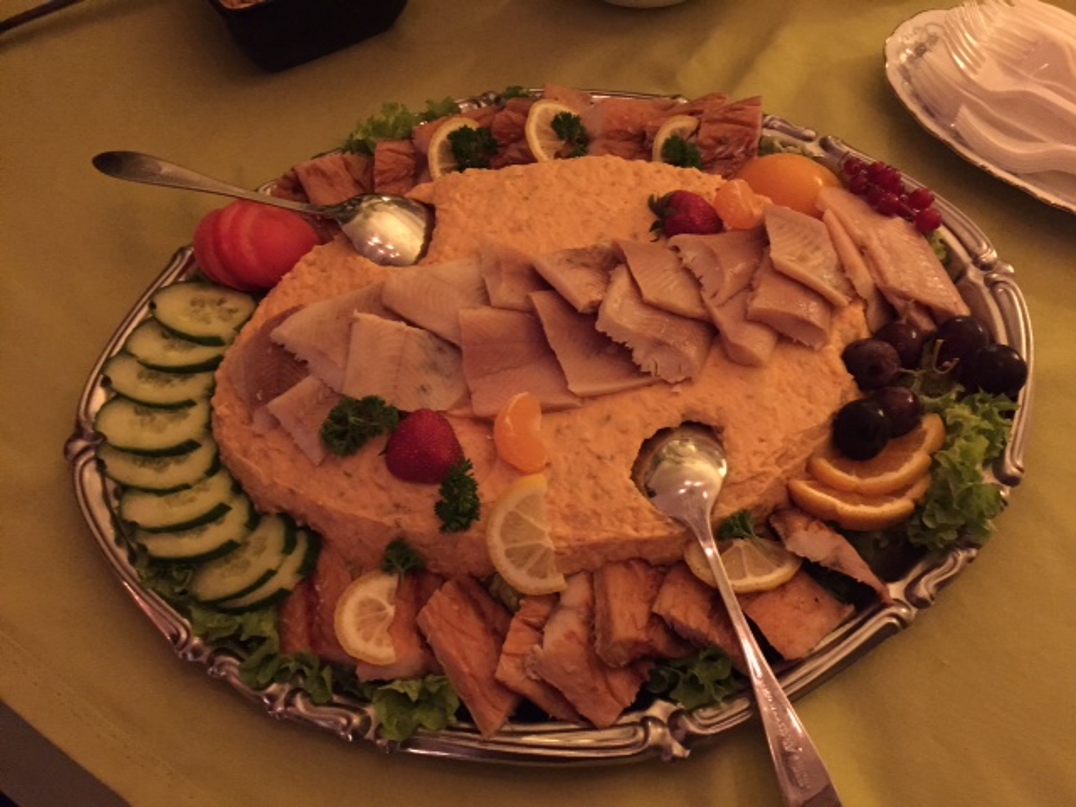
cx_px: 538
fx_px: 901
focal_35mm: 29
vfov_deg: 48.2
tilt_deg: -59.3
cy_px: 404
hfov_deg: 61.7
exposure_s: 1/15
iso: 640
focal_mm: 4.15
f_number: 2.2
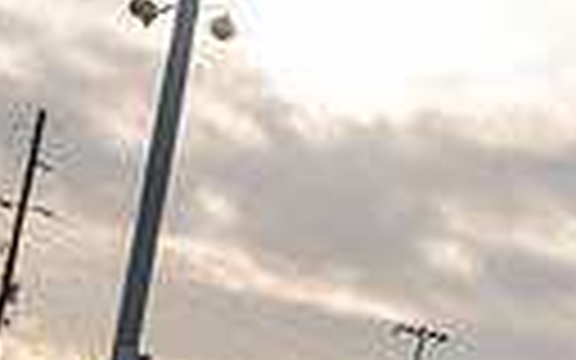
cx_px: 72
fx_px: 2245
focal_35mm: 143
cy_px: 1008
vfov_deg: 8.1
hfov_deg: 14.5
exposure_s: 1/250
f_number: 8
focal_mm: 40
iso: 160
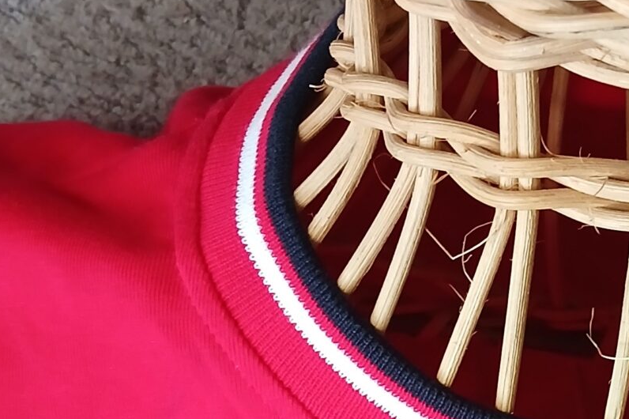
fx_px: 1519
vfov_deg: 15.0
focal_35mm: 87
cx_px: 627
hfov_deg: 22.5
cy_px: 535
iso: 200
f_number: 1.8
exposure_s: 1/50.3
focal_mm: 3.98
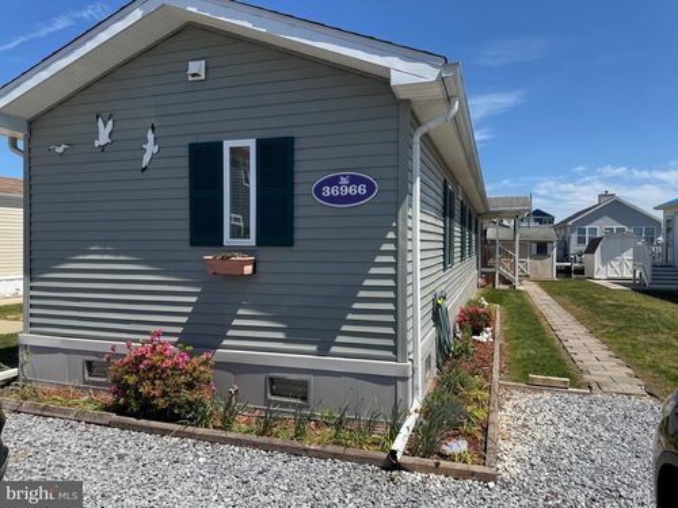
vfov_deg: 56.8
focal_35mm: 24
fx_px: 470
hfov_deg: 71.6
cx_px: 339
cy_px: 254
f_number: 1.78
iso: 80
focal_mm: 6.76
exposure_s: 1/5348
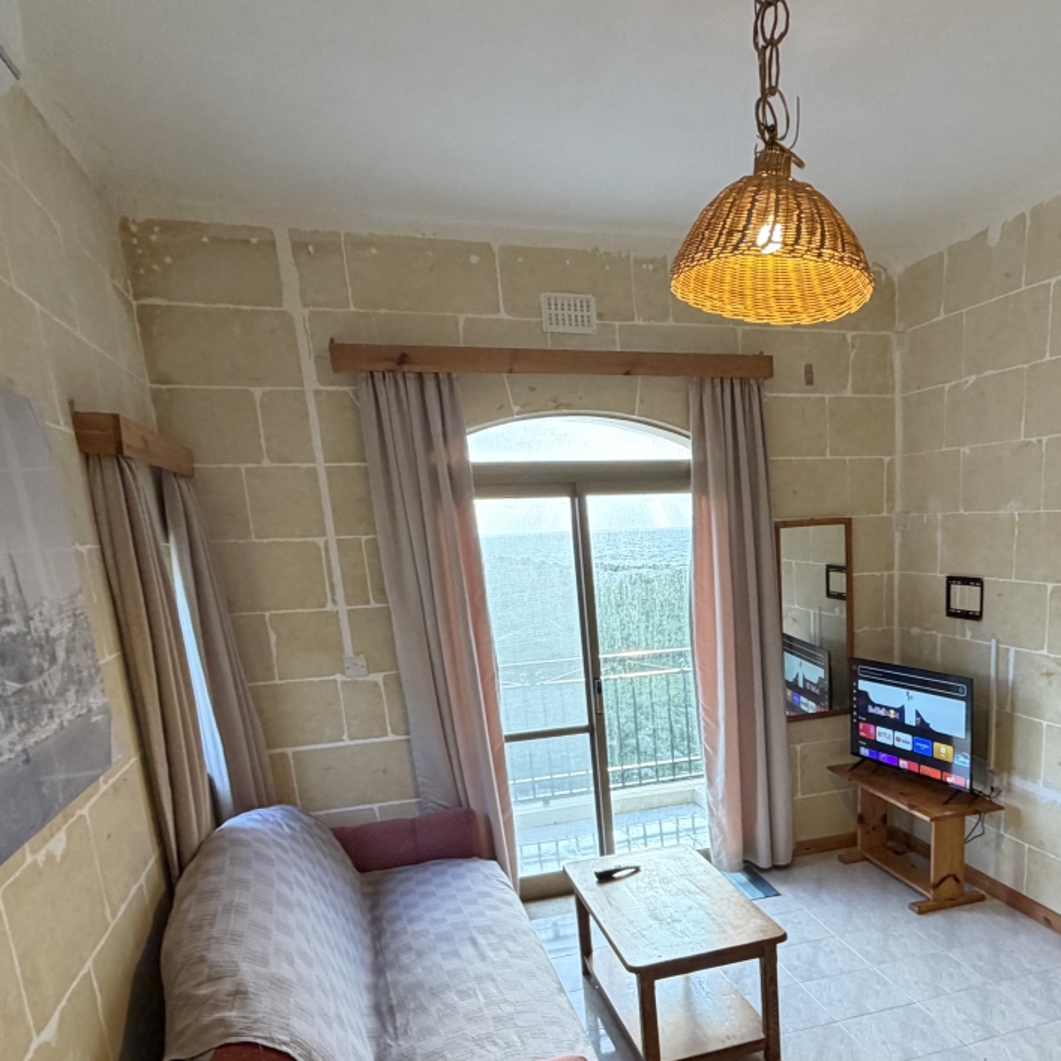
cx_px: 758
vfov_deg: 54.9
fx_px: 971
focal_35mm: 28
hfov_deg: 55.3
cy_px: 779
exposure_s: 1/50
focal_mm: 2.22
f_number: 2.2
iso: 250
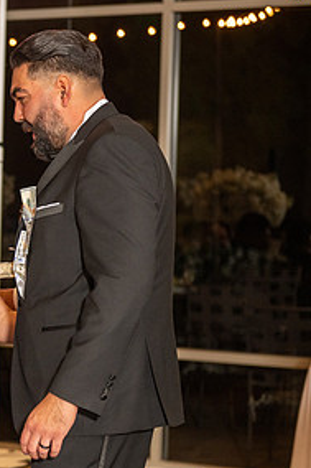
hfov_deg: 9.3
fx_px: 1855
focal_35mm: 143
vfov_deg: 14.3
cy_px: 297
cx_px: -146
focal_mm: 70
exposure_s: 1/160
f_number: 3.5
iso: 800
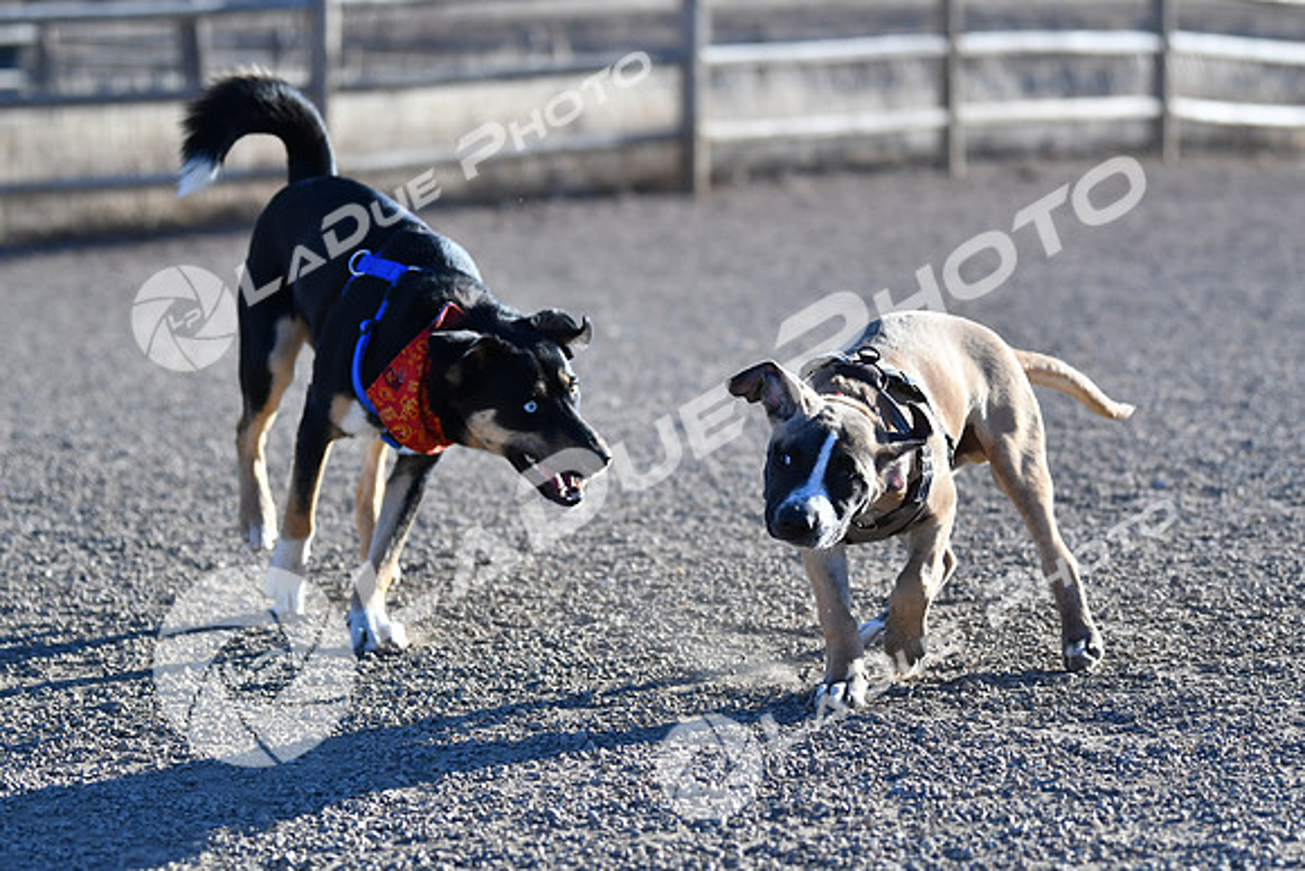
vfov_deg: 12.7
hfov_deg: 18.9
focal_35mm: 108
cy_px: 436
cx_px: 652
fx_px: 3916
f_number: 2.8
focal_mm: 72
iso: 320
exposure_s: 1/4000
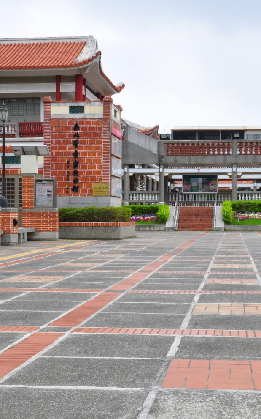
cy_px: 209
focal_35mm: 58
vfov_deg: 35.2
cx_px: 167
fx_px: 658
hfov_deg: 22.4
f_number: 25
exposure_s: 1/40
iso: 200
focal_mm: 25
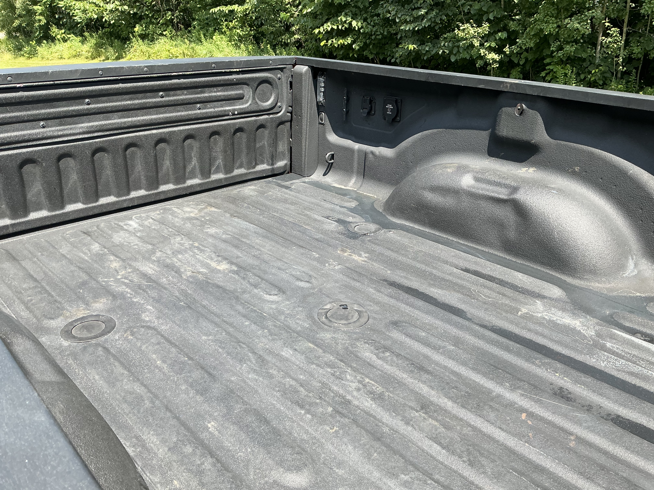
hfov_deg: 63.4
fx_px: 529
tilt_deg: -22.8
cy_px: 245
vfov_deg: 49.7
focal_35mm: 28
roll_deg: -0.8
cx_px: 327
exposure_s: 1/469
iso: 25
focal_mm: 3
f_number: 1.8
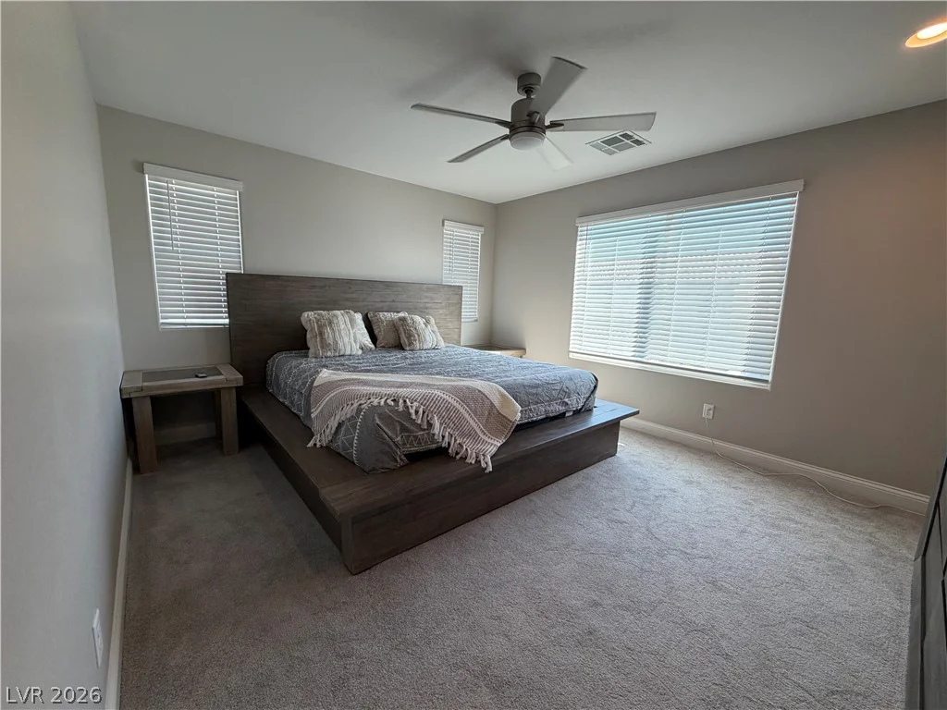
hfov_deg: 102.1
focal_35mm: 14
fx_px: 383
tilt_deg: -9.1
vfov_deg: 85.7
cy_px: 355
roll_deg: -1.3
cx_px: 474
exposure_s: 1/120
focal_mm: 2.22
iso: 125
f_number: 2.2
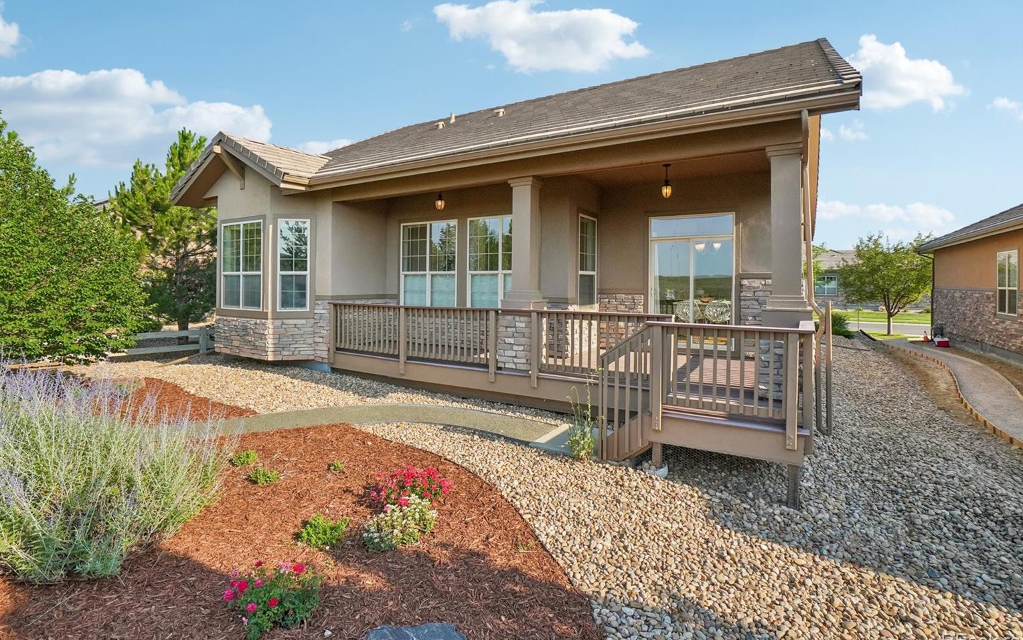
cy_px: 298
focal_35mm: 16
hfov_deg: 97.8
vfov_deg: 71.2
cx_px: 514
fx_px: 446
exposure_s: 1/640
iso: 400
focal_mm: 10
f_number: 9
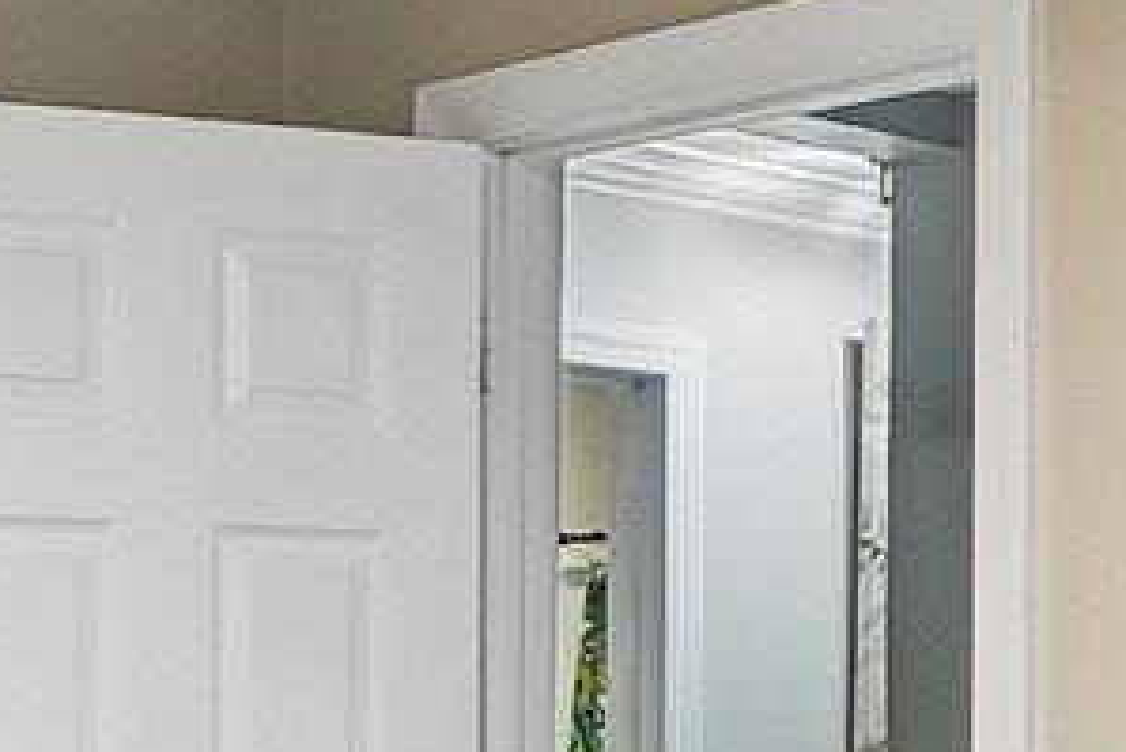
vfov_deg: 13.1
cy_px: 811
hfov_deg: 19.8
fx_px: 3223
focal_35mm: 103
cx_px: 616
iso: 400
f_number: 8
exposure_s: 1
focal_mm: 10
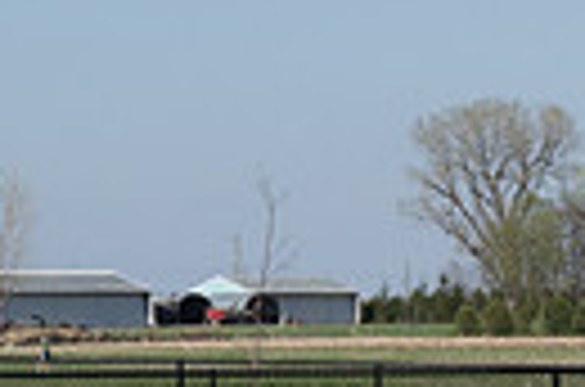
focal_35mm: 343
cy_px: 830
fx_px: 5560
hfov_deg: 5.9
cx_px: 1003
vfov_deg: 3.9
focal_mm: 39
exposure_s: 1/400
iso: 100
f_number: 8
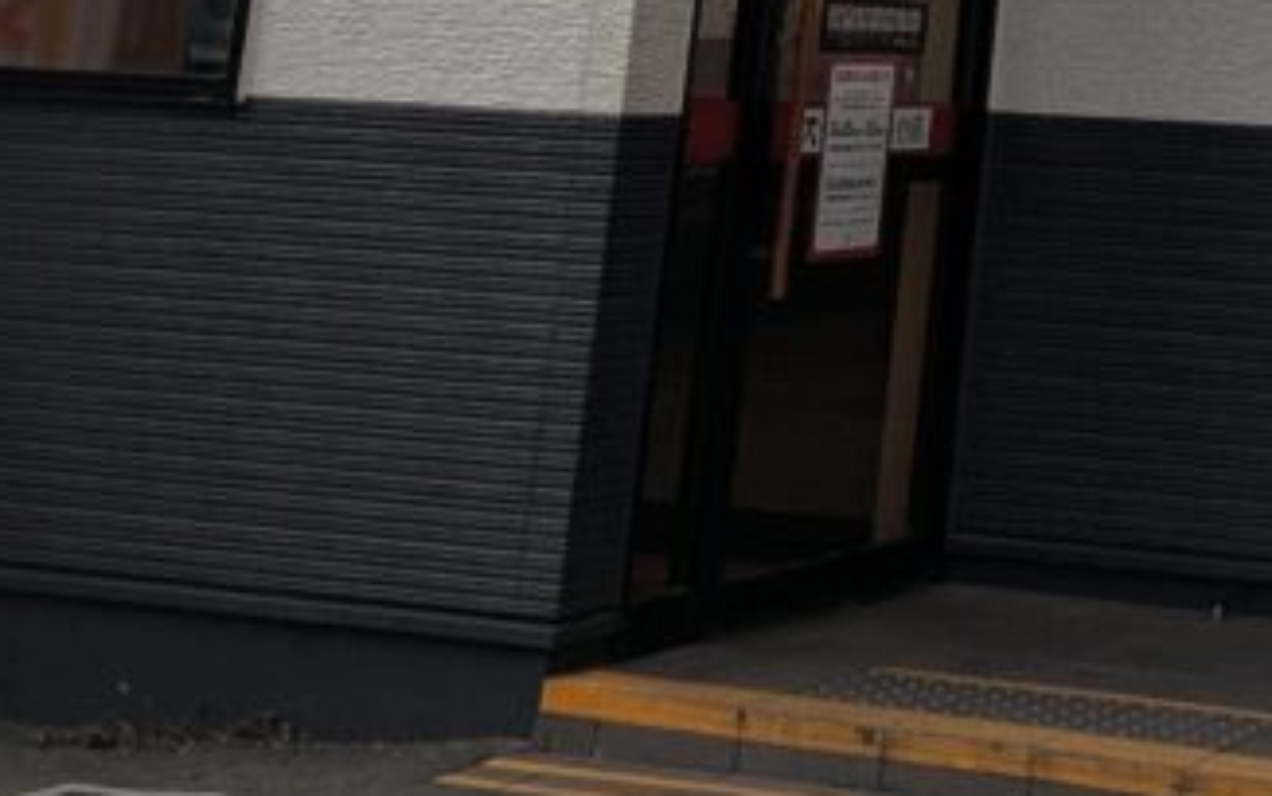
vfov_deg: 11.4
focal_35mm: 100
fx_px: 3468
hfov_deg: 19.0
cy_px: -952
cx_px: 1725
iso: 45
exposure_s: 1/658
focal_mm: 6.81
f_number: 1.85
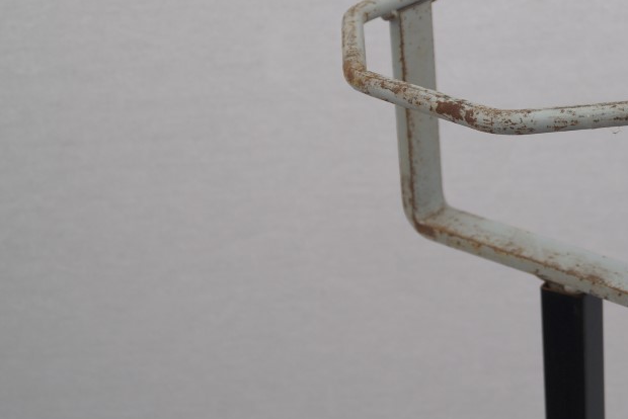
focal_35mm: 78
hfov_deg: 25.1
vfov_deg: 17.4
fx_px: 1361
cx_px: 575
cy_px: 125
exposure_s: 1/160
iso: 125
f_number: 4.5
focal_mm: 28
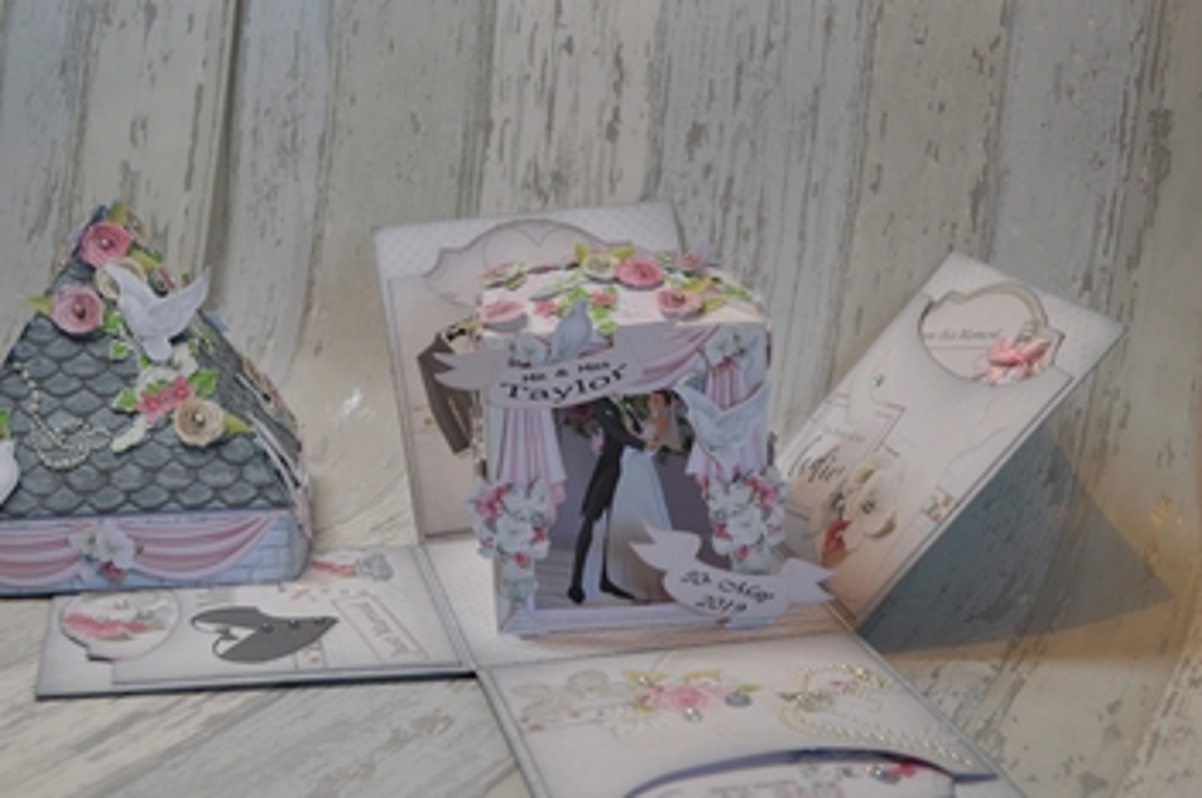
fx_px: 1667
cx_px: 562
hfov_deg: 39.6
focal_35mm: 50
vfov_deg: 26.9
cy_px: 478
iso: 400
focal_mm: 26
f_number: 4.2
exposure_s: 1/40
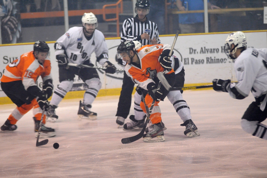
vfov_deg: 5.4
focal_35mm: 255
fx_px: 1889
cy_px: 89
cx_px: 134
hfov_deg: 8.1
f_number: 2.8
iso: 1800
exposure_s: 1/250
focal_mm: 170
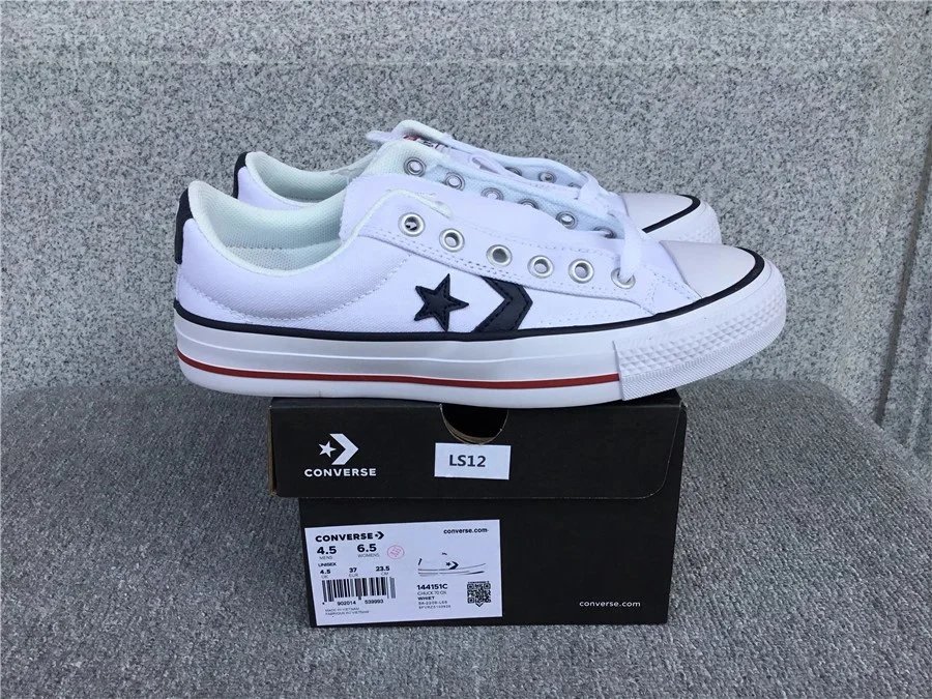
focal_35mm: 31
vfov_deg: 45.4
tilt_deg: -21.0
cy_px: 350
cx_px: 466
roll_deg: -0.1
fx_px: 835
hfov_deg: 58.4
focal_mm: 3.3
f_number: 2.4
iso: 25
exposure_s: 1/506
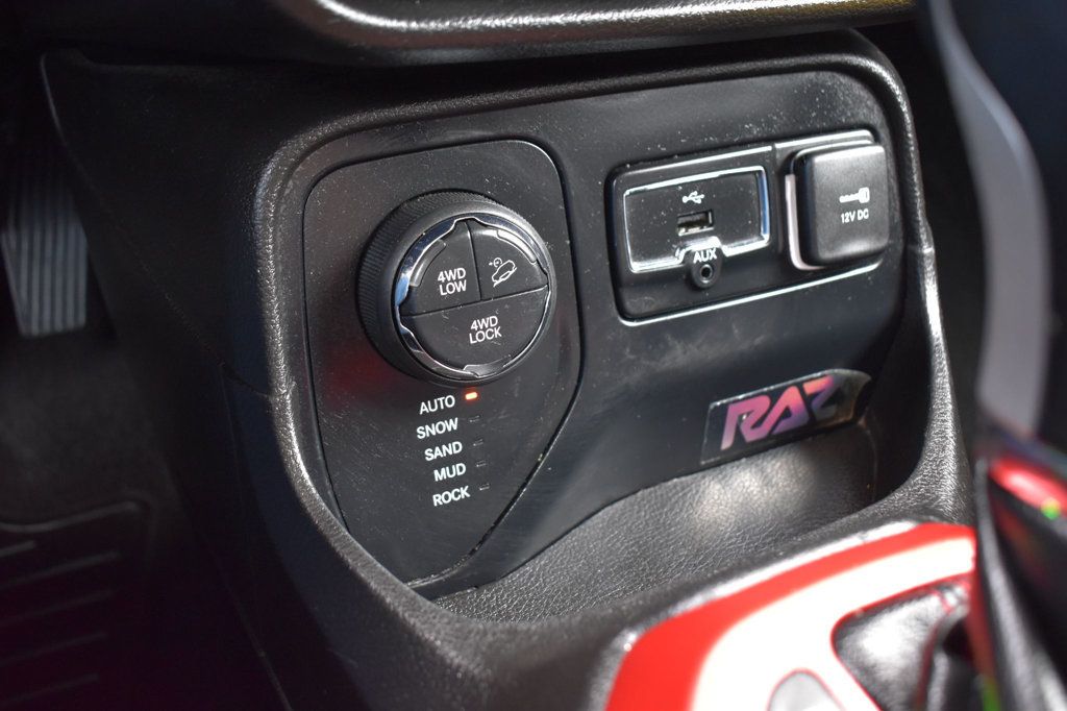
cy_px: 356
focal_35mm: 33
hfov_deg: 57.2
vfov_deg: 39.9
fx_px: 978
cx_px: 534
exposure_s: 1/15
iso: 1600
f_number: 4.5
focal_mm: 22
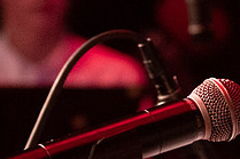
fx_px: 3077
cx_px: 336
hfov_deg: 4.4
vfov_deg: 3.0
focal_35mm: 462
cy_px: 83
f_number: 4
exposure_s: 1/200
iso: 3200
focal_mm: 82
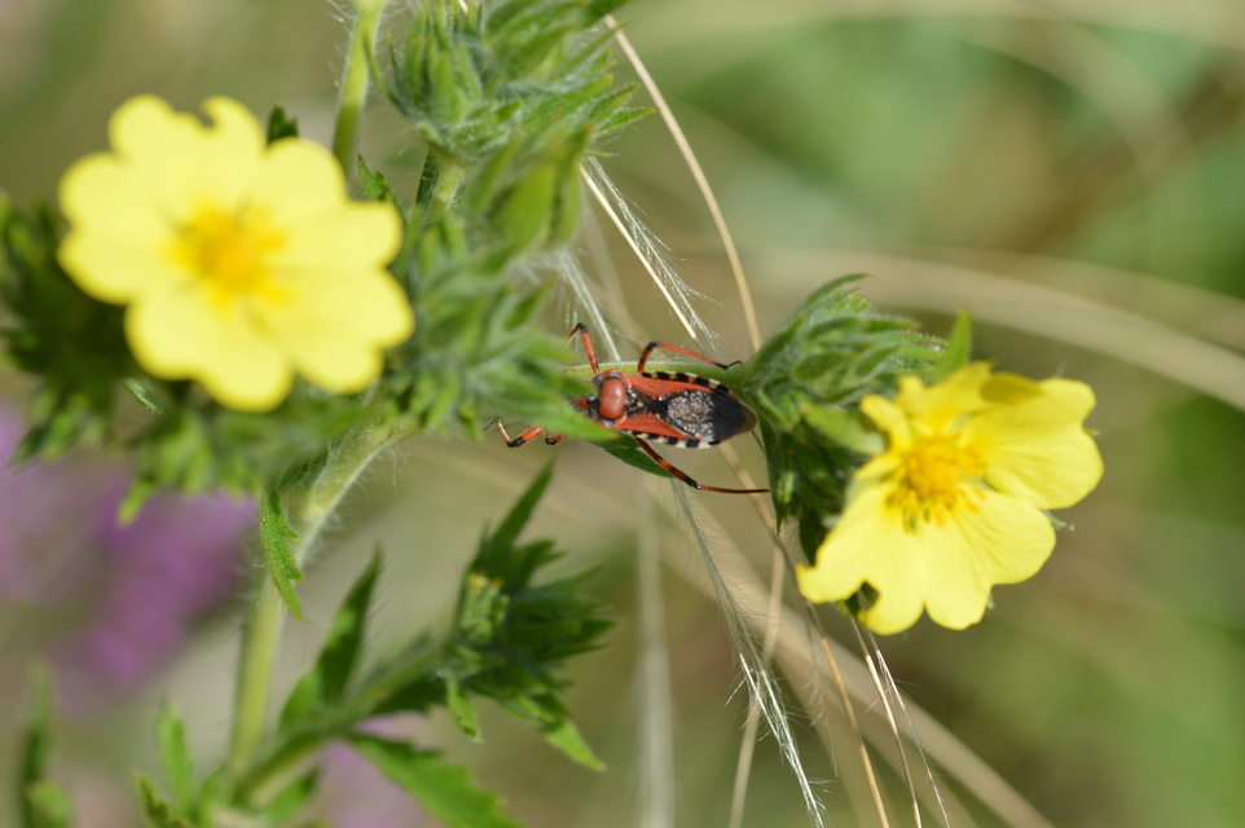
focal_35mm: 158
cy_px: 414
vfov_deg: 8.7
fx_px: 5443
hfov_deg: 13.0
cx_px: 622
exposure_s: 1/250
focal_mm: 105
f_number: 8
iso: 100
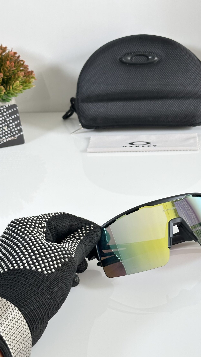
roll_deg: +1.3
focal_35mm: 60
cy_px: 174
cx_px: 152
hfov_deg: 19.9
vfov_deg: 34.9
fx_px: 568
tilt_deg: -27.8
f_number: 1.78
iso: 80
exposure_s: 1/121
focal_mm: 6.86
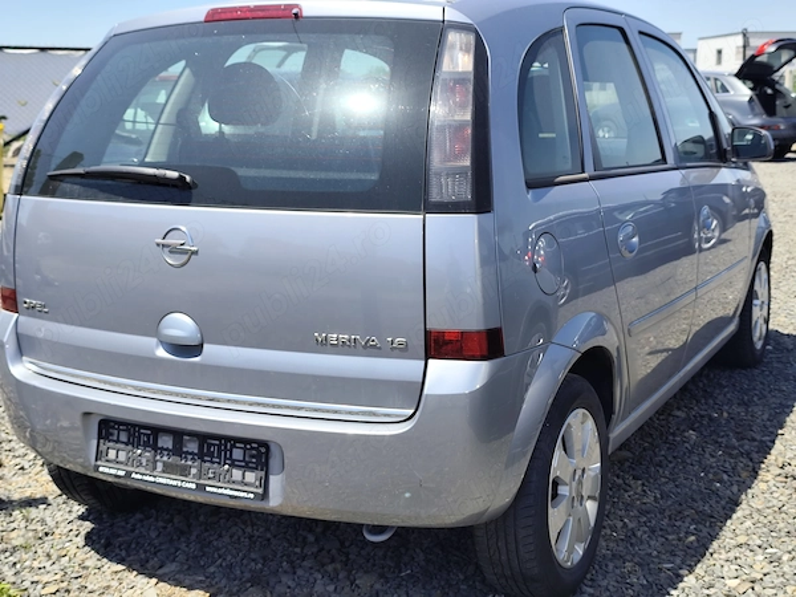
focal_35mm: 46
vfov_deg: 31.5
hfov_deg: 41.2
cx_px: 398
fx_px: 1058
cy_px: 298
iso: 50
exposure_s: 1/823
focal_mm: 6.19
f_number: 1.65
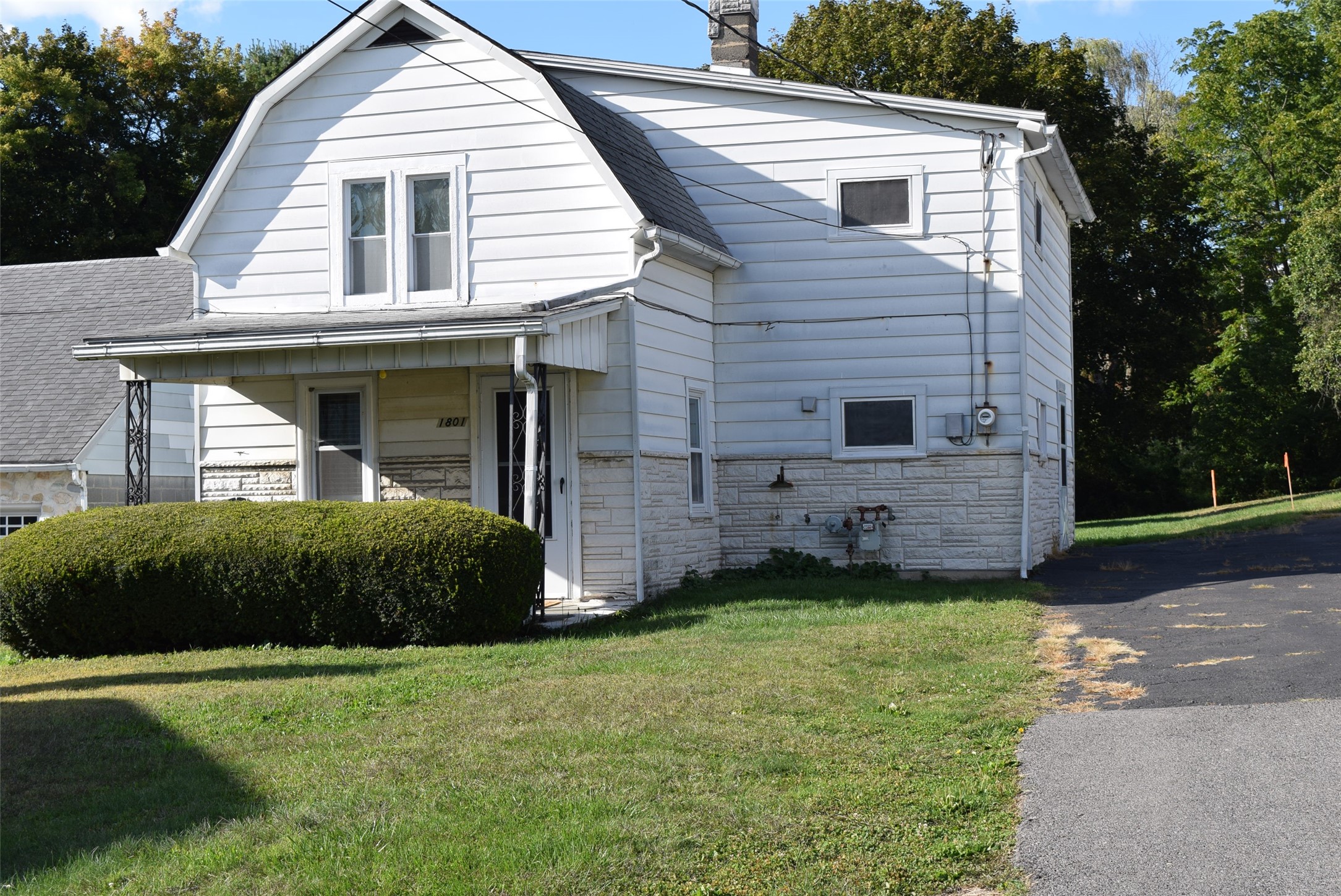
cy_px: 448
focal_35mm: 51
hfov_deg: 38.9
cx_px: 670
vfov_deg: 26.5
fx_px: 1901
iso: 200
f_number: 9
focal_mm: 34
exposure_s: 1/320
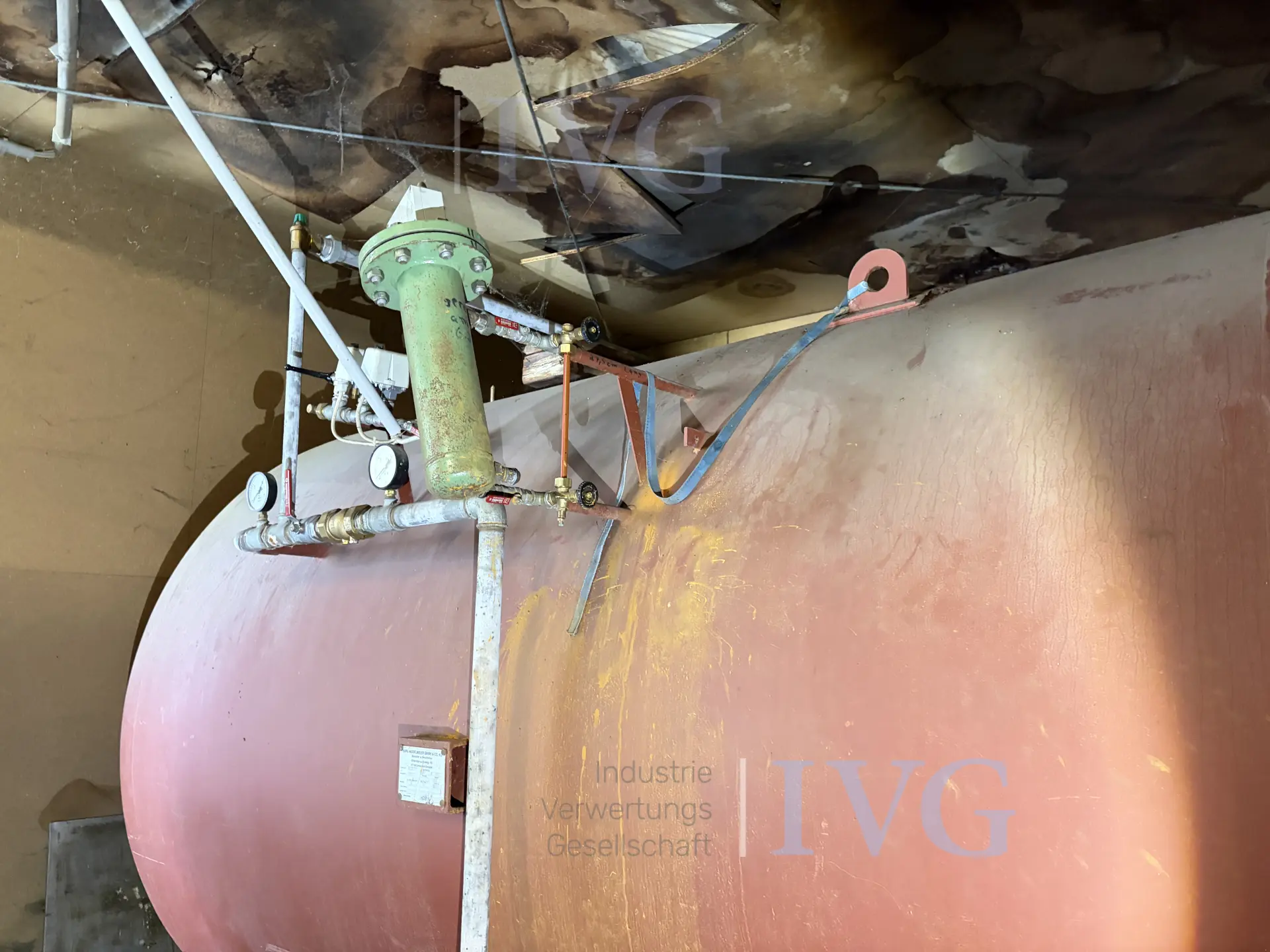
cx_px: 635
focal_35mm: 26
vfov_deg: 53.1
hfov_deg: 67.3
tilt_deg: +10.1
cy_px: 476
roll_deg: +0.6
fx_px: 954
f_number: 1.6
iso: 800
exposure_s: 1/25
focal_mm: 5.96
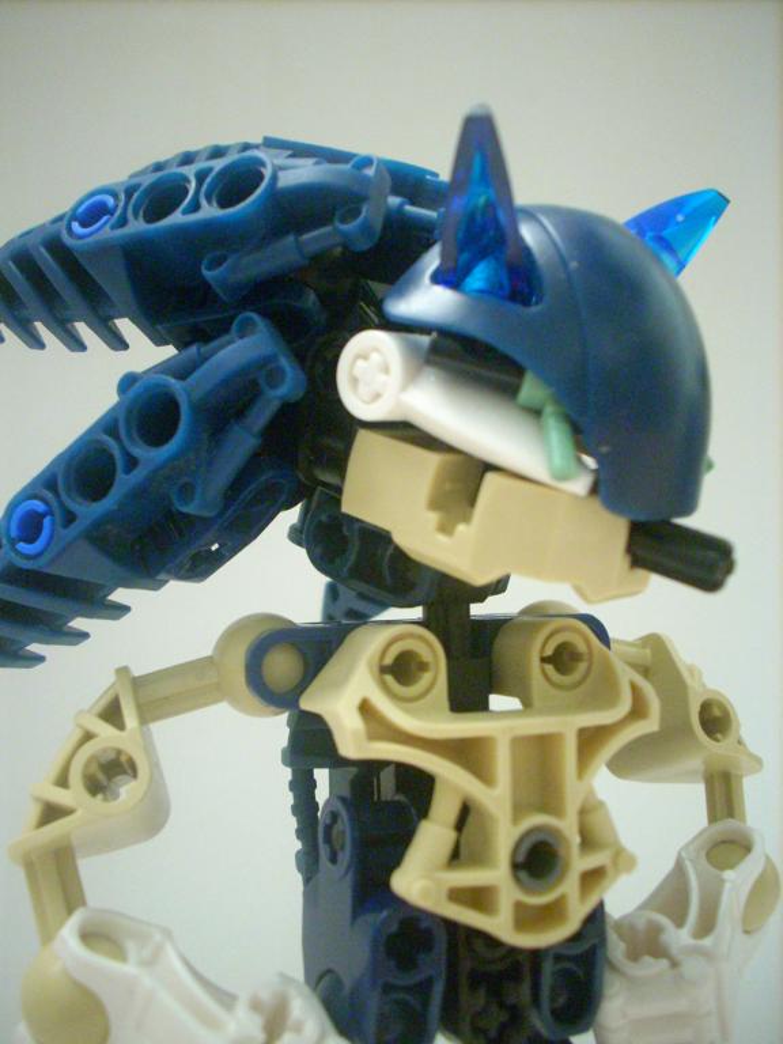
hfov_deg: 38.7
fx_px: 1116
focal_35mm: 37
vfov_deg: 50.1
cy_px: 522
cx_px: 392
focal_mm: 6.2
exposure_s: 1/4
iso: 496
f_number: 2.8
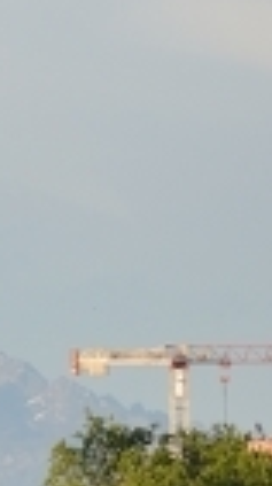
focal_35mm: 1114
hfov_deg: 1.1
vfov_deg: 1.9
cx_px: -1408
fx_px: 14327
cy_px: -81
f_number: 8
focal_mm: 150
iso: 400
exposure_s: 1/640
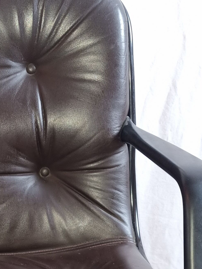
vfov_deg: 23.1
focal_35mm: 80
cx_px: -30
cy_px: 286
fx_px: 622
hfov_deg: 17.7
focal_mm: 5.4
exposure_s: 1/33
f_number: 1.8
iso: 85
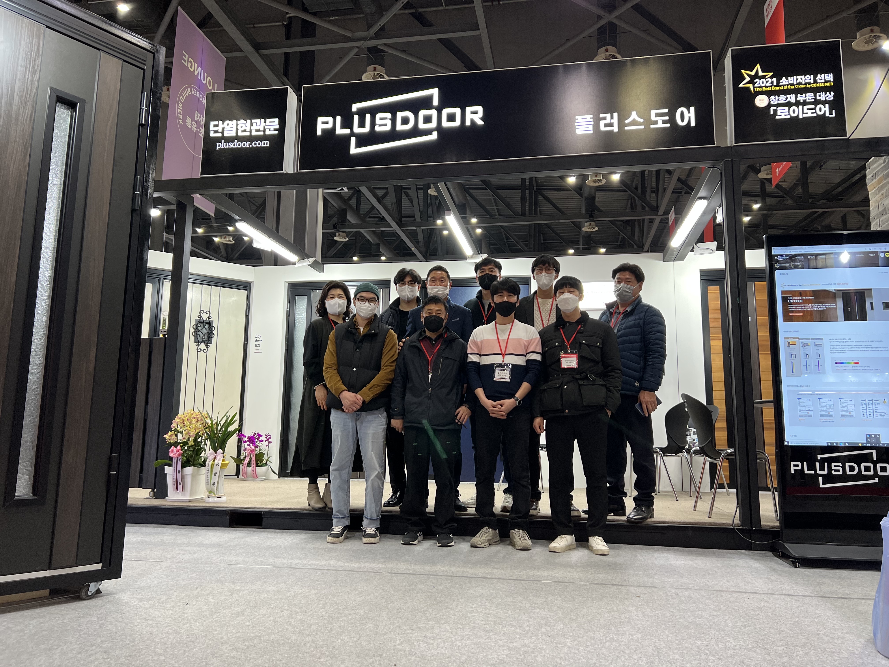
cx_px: 444
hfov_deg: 67.3
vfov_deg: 53.1
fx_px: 668
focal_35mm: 26
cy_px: 334
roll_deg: -1.2
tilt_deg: +7.7
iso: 125
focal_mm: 5.7
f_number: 1.5
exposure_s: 1/120
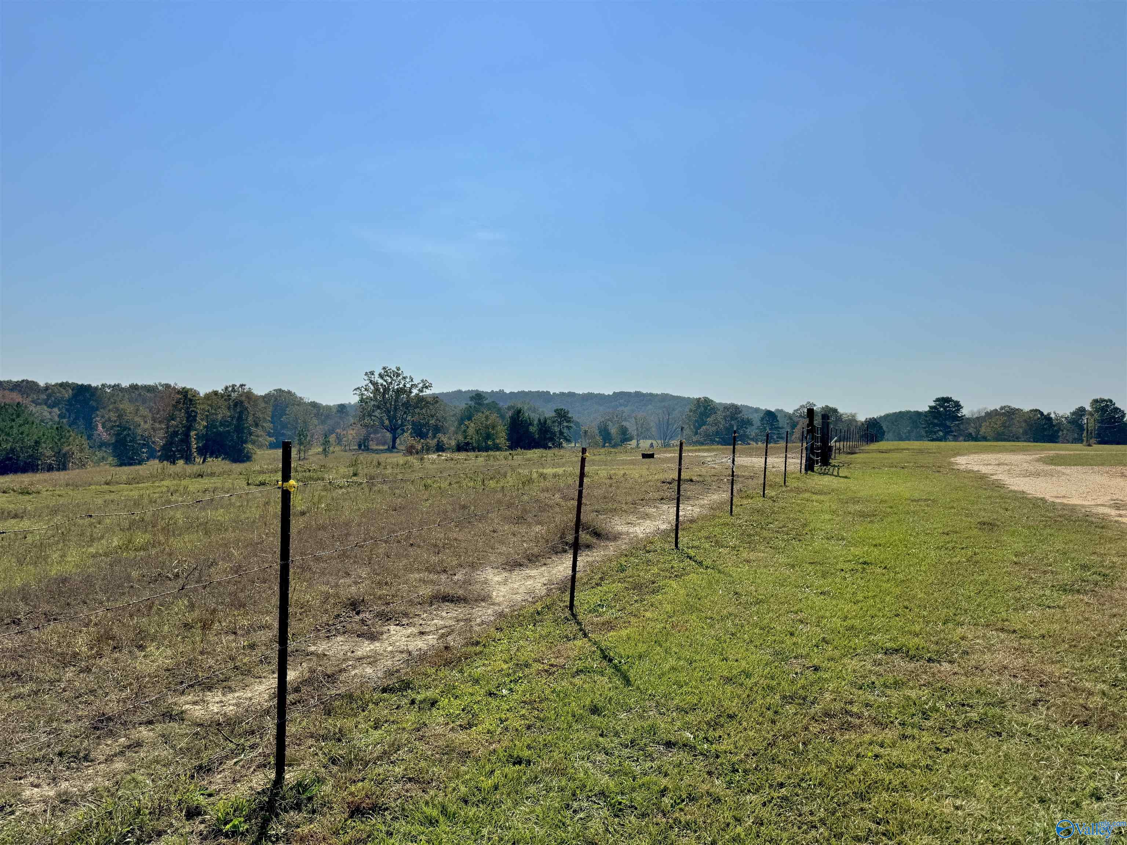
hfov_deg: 71.6
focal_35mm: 24
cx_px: 564
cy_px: 422
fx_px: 781
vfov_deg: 56.8
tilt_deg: +0.2
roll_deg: -1.1
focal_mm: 6.76
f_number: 1.78
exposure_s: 1/20000
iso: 80
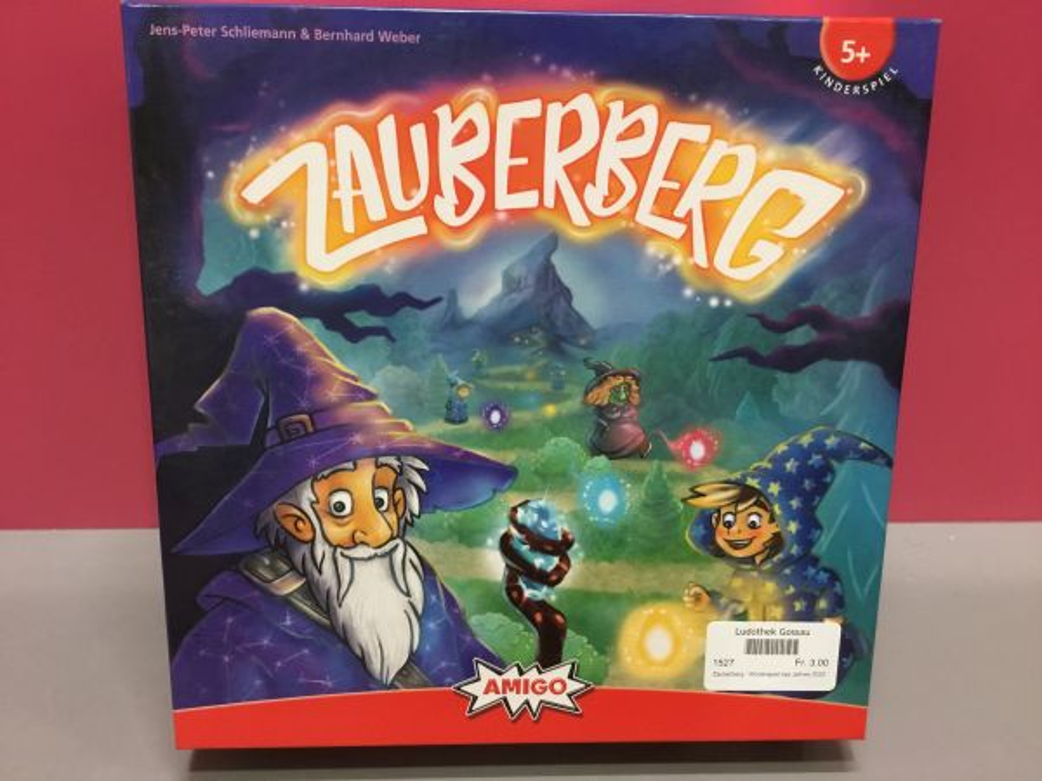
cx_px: 521
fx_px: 933
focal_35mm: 31
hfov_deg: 58.4
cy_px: 390
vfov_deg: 45.4
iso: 160
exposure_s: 1/33
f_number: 2.4
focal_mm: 3.3
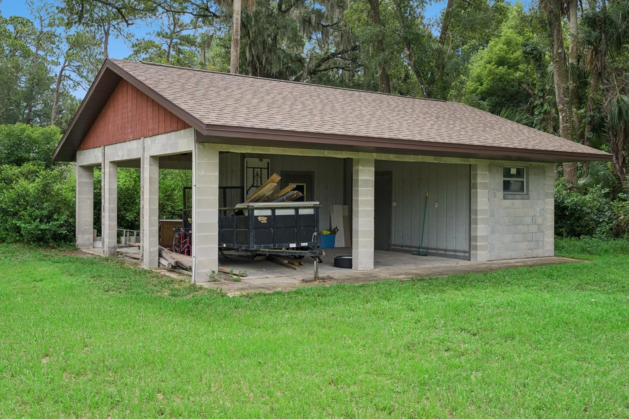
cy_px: 214
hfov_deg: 53.1
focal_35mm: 36
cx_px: 308
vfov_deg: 36.9
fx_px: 629
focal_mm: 35
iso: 100
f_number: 10
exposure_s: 1/50
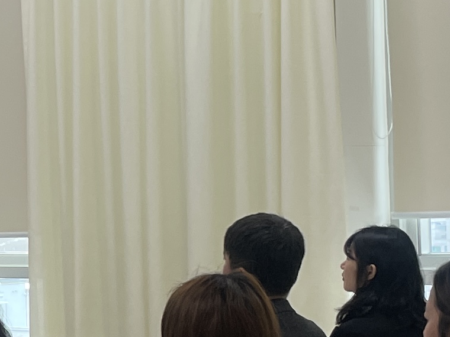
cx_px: -66
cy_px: 225
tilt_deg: +0.9
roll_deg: +1.7
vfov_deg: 10.7
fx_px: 1794
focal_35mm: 138
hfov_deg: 13.9
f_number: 1.6
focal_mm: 4.2
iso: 80
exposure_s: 1/120
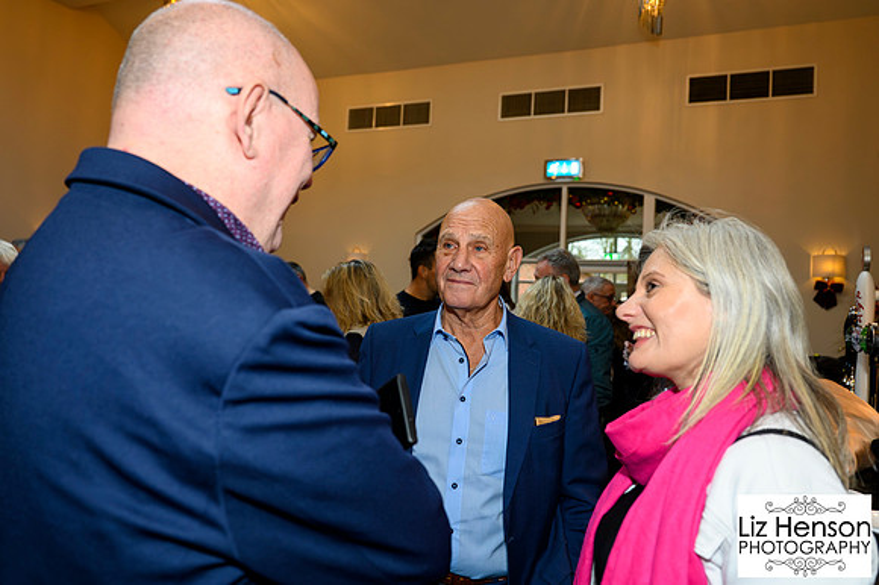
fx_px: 692
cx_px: 440
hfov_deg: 64.9
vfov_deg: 45.8
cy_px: 292
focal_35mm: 28
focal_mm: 28
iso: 1250
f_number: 4
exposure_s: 1/160
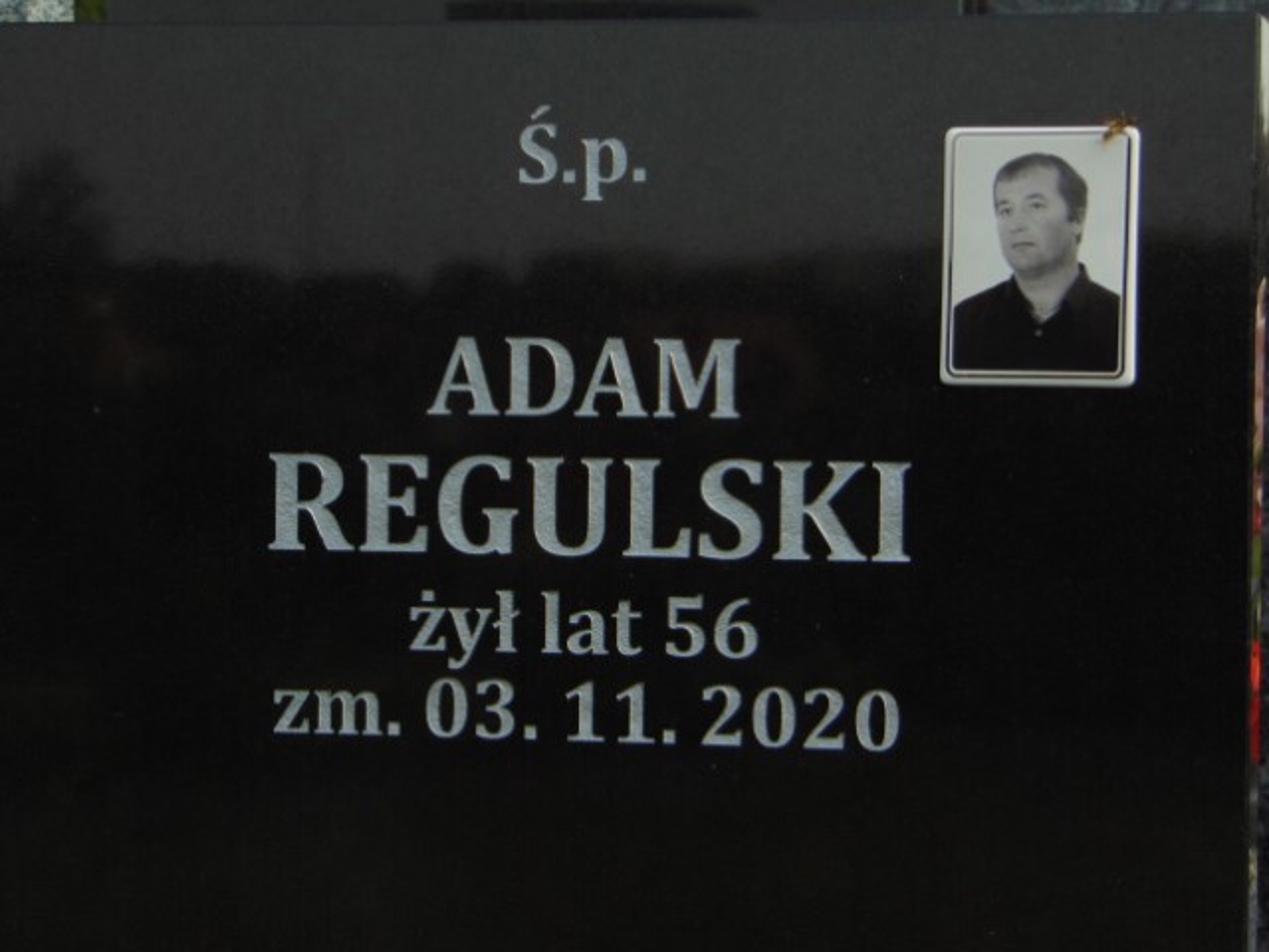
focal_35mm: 108
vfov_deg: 13.7
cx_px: 634
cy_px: 476
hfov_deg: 18.2
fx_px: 3959
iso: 80
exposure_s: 1/640
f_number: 3.9
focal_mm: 19.4
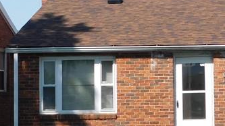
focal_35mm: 134
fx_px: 799
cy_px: 77
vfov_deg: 9.0
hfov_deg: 15.6
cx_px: 247
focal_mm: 7.1
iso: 125
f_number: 3.6
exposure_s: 1/800
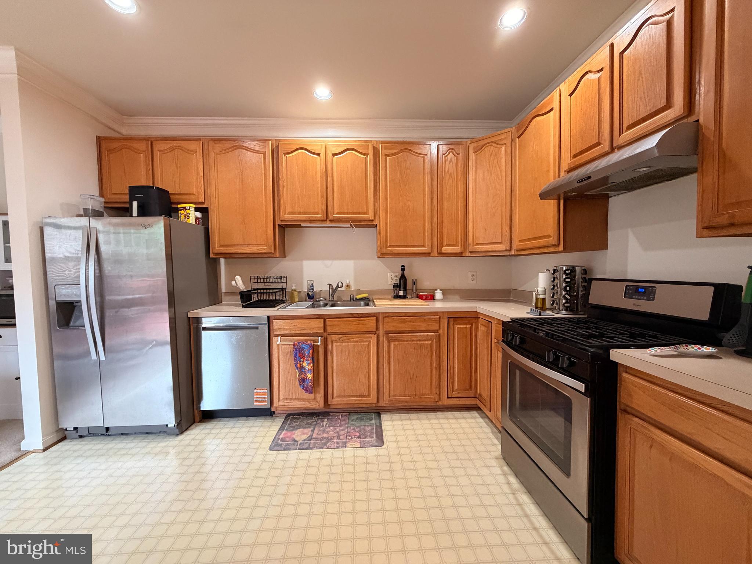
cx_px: 376
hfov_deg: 102.1
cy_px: 282
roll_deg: +1.2
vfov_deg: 85.7
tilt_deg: -2.3
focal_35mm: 14
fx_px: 304
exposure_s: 1/60
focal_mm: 2.22
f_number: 2.2
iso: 500
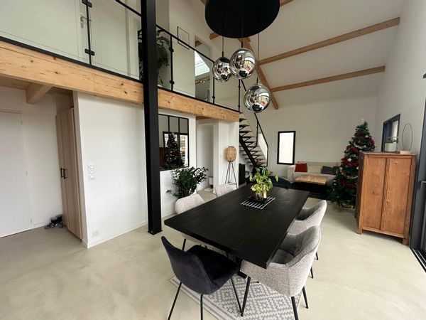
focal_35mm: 14
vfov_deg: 85.7
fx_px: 172
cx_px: 213
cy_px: 160
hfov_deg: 102.1
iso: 160
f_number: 2.2
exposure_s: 1/99
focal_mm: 2.22
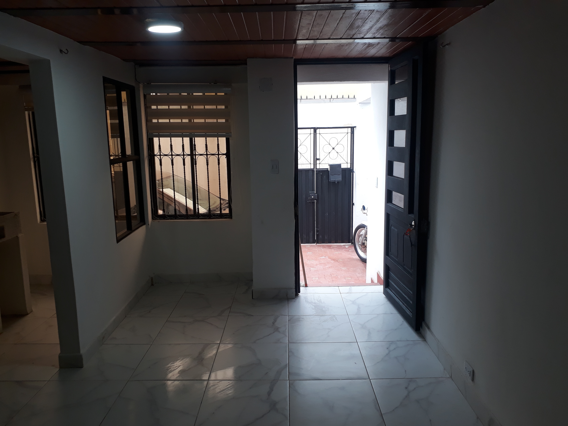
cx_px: 284
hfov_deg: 65.3
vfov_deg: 51.4
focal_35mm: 27
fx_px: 443
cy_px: 213
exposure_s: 1/40
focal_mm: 3.6
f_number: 1.9
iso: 50
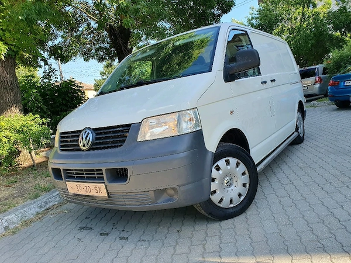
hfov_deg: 67.3
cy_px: 132
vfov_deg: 53.1
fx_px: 264
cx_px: 176
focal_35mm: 26
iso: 50
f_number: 2.4
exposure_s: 1/455
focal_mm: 4.32
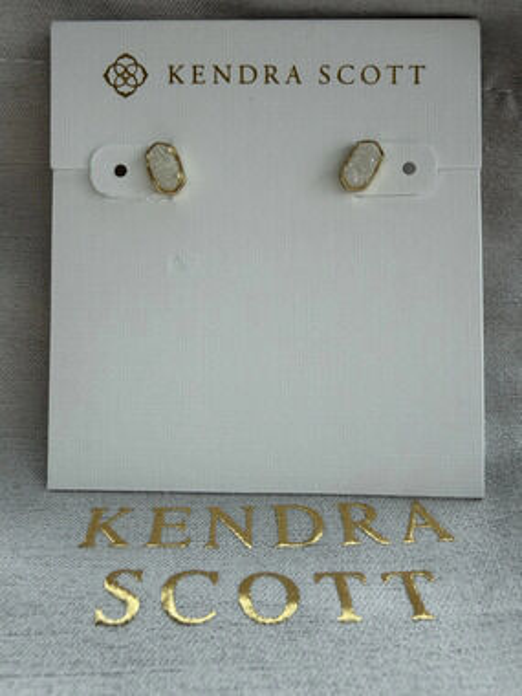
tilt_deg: -28.5
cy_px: 348
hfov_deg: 53.1
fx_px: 523
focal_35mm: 26
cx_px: 261
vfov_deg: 67.3
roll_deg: +0.8
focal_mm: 2.22
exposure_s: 1/182
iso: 40
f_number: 2.2
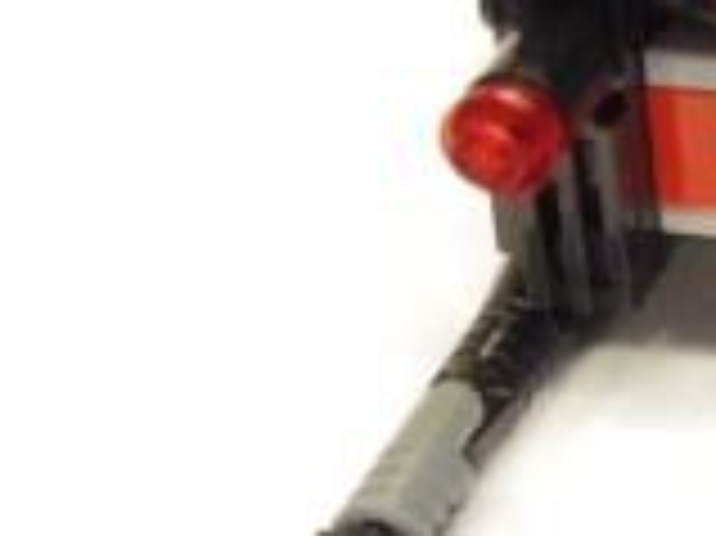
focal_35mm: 113
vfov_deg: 12.8
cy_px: -72
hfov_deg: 15.4
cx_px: 1225
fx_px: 2336
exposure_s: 1/50
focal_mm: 5.4
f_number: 4.5
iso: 1000
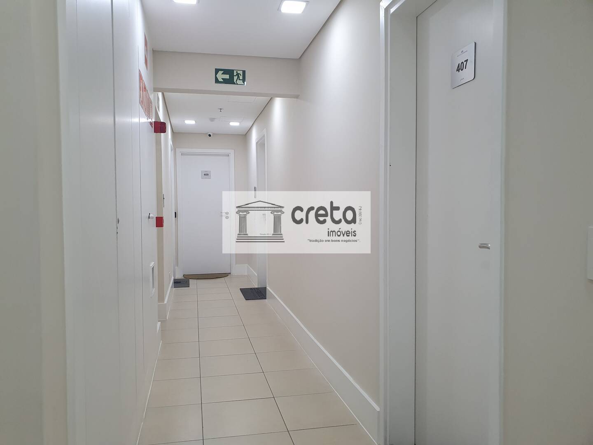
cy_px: 222
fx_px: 445
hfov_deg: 67.3
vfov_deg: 53.1
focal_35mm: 26
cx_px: 296
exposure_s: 1/120
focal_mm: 4.32
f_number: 2.4
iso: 200
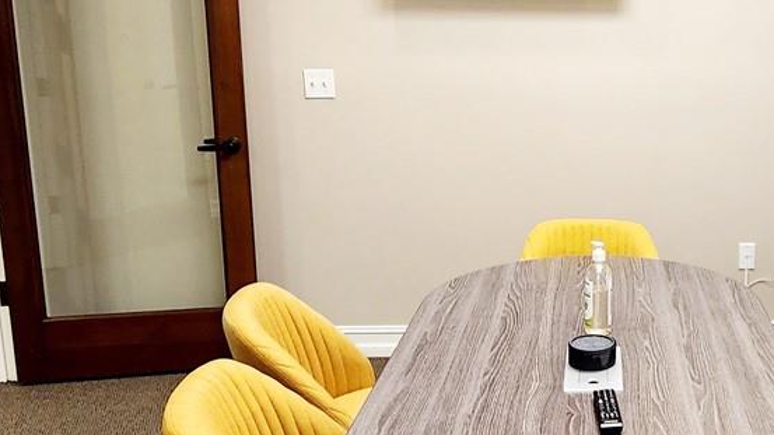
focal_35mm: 41
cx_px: 703
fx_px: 841
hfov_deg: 44.7
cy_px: 168
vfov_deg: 28.9
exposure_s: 1/60.2
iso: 160
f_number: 2.2
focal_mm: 2.2
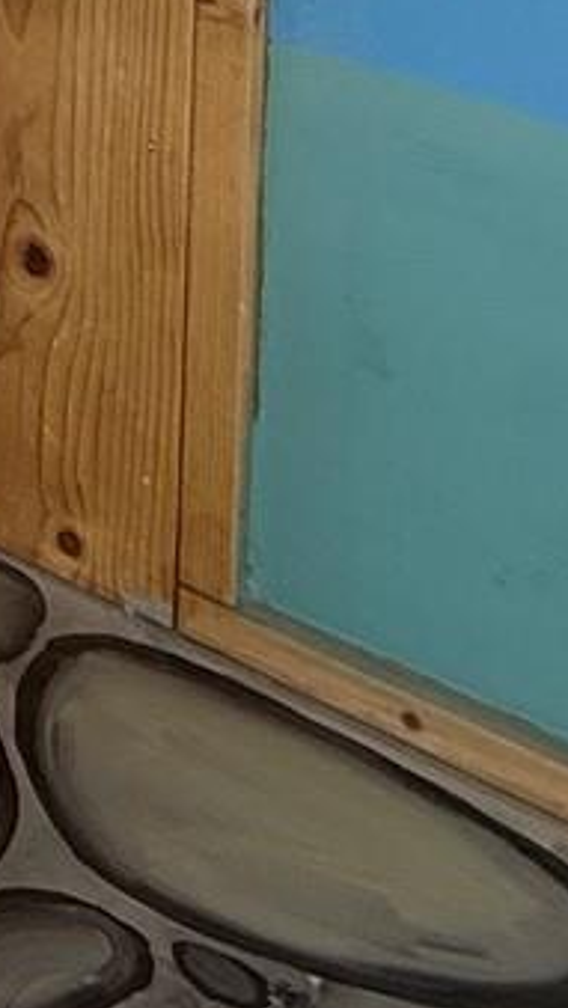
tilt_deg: -2.4
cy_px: -681
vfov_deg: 21.8
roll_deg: -0.8
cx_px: -1041
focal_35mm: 72
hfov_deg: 11.5
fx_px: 1925
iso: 64
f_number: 2.2
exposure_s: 1/123
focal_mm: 2.22
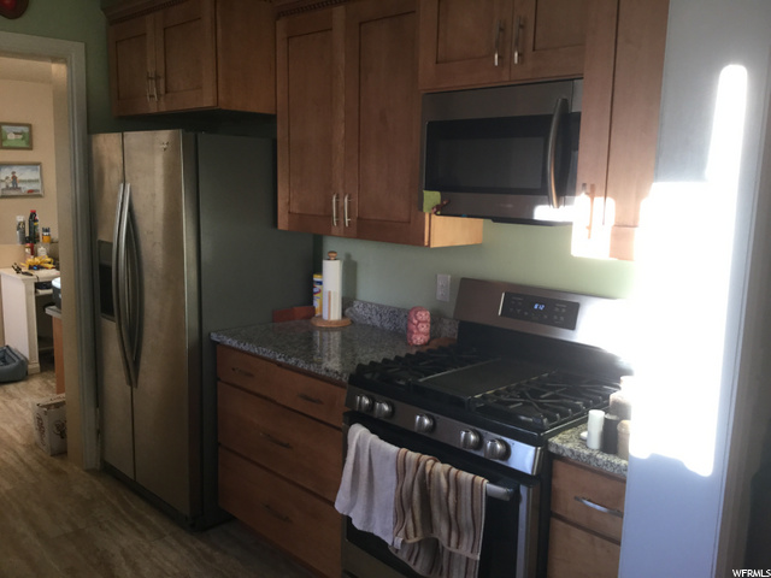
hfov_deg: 58.4
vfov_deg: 45.4
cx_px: 386
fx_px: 690
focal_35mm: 31
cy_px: 289
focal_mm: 3.3
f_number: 2.4
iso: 25
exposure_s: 1/30
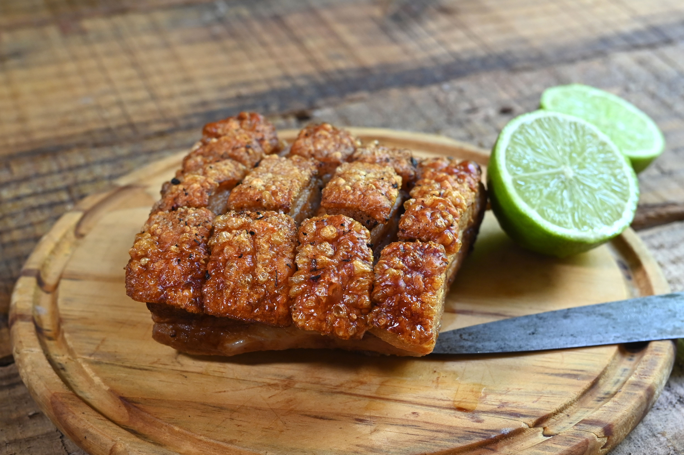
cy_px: 228
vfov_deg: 33.4
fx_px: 759
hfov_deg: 48.5
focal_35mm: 40
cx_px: 342
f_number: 4.5
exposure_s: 1/125
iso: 1000
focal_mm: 40
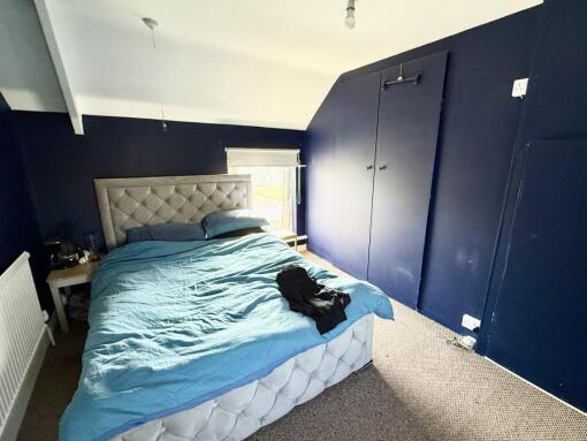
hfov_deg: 94.3
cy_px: 226
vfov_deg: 78.1
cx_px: 317
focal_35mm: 16
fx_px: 271
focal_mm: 2.22
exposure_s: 1/99
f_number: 2.2
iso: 320
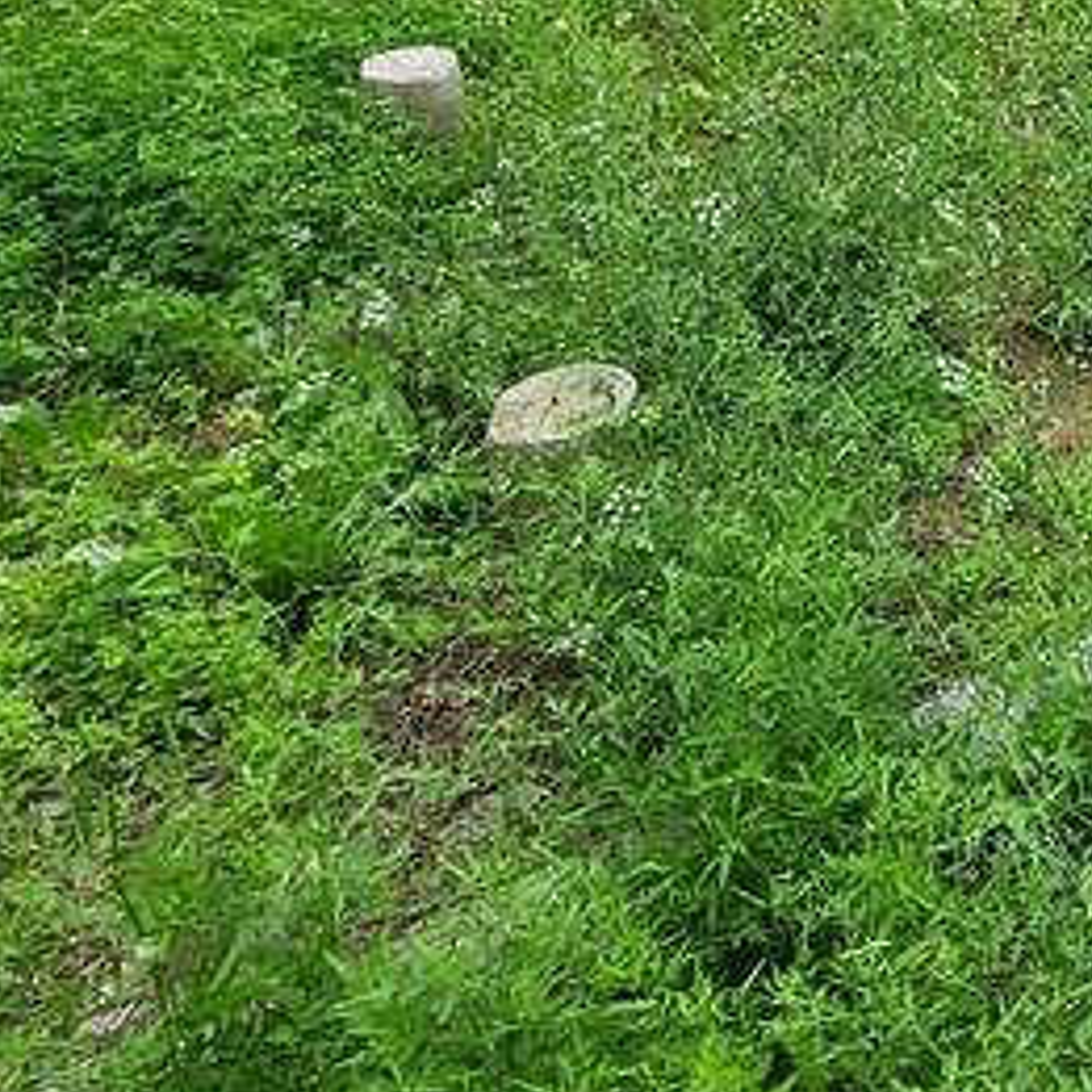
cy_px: -4
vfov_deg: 34.2
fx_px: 1606
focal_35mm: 45
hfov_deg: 27.9
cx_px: 1565
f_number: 2.2
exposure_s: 1/437
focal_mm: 2.2
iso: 50
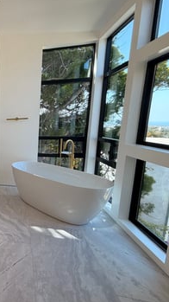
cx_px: -24
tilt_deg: -8.3
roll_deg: +1.0
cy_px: 150
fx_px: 168
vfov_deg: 83.9
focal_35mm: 21
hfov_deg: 40.9
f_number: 2.2
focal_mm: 2.22
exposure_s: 1/133
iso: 64
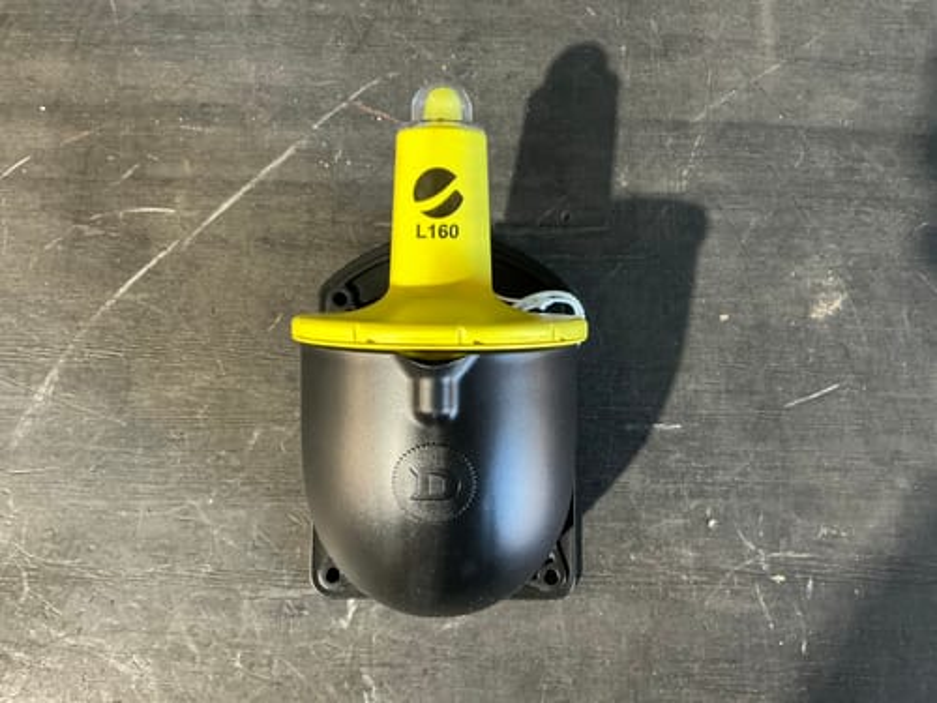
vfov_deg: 49.7
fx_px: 758
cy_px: 352
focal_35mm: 28
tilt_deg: -85.3
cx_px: 468
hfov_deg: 63.4
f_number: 1.8
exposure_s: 1/33
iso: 250
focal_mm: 3
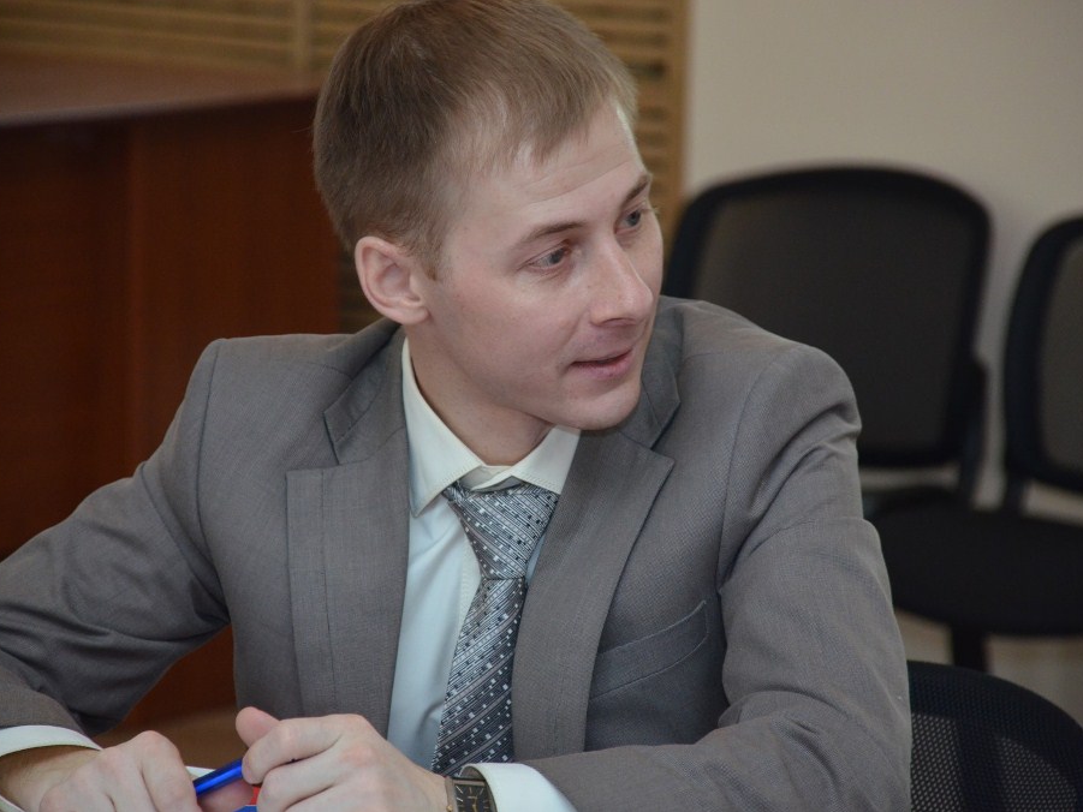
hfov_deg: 8.6
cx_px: 540
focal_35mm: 229
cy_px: 406
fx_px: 7165
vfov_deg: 6.5
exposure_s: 1/100
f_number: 5.6
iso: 1600
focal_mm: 140
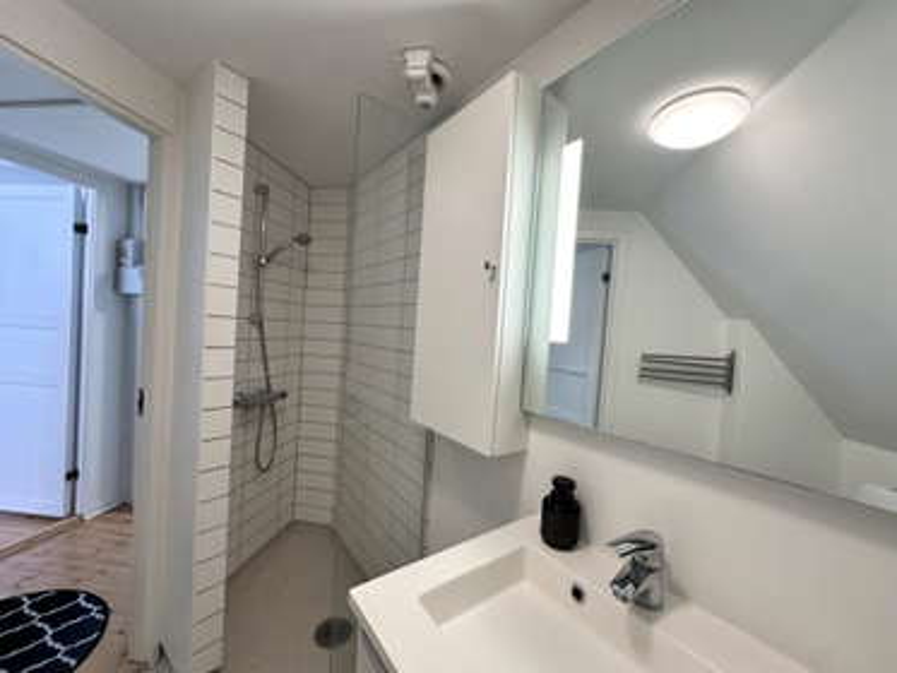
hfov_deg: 102.0
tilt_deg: -1.6
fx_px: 363
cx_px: 448
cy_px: 336
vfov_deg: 85.7
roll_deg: -3.1
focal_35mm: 14
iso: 125
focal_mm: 2.22
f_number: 2.2
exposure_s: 1/100
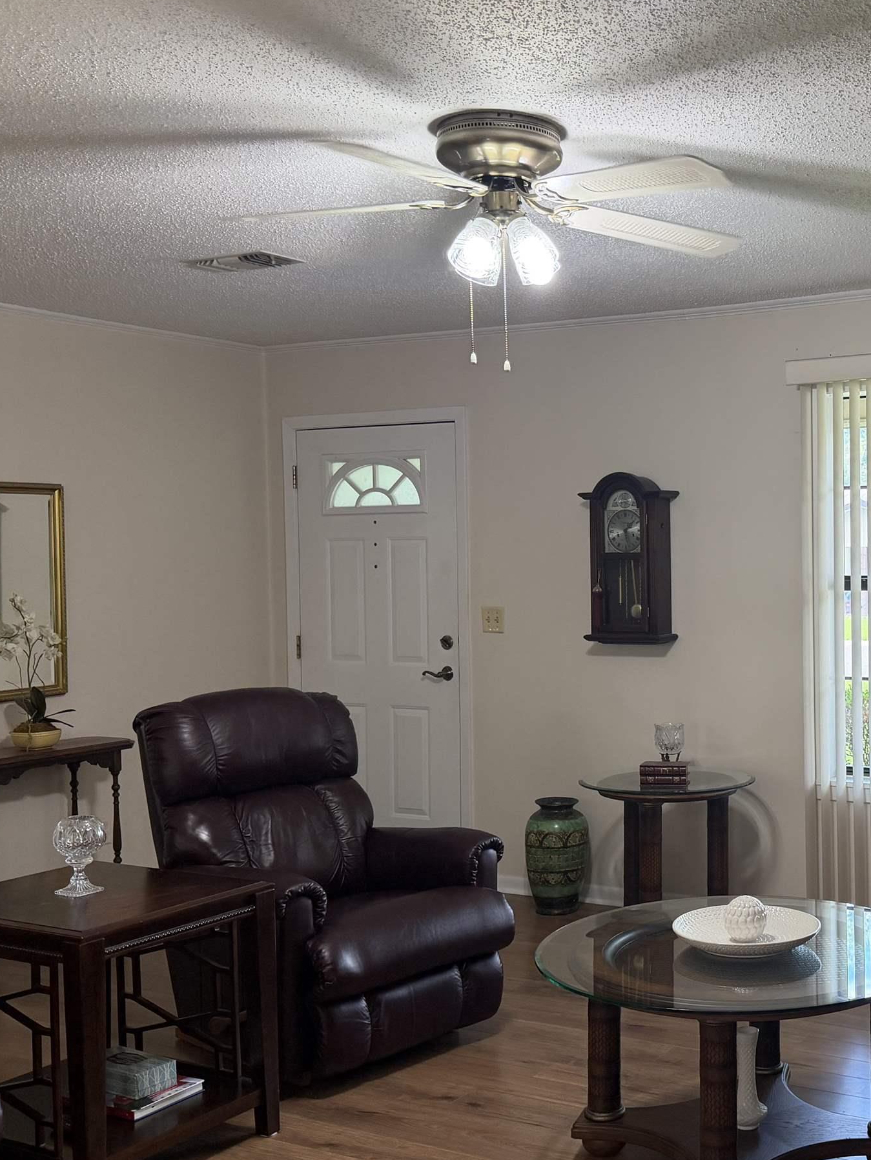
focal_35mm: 41
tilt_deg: -1.0
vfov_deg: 45.8
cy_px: 579
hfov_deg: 33.7
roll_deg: +0.6
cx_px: 747
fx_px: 1375
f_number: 1.78
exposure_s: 1/139
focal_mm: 6.76
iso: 200
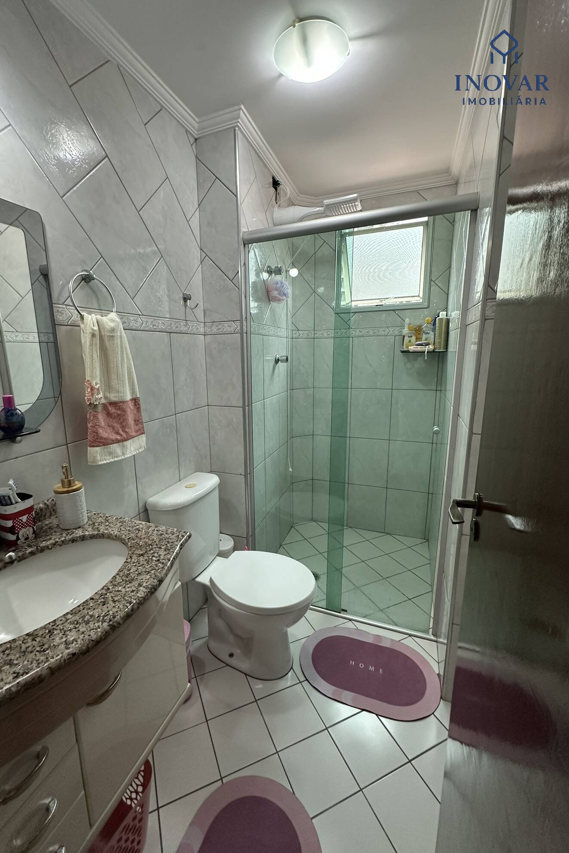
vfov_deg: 100.4
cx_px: 262
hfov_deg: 77.2
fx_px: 356
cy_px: 423
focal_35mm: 15
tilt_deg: -10.2
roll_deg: -0.3
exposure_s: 1/120
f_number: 2.2
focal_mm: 2.22
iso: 250
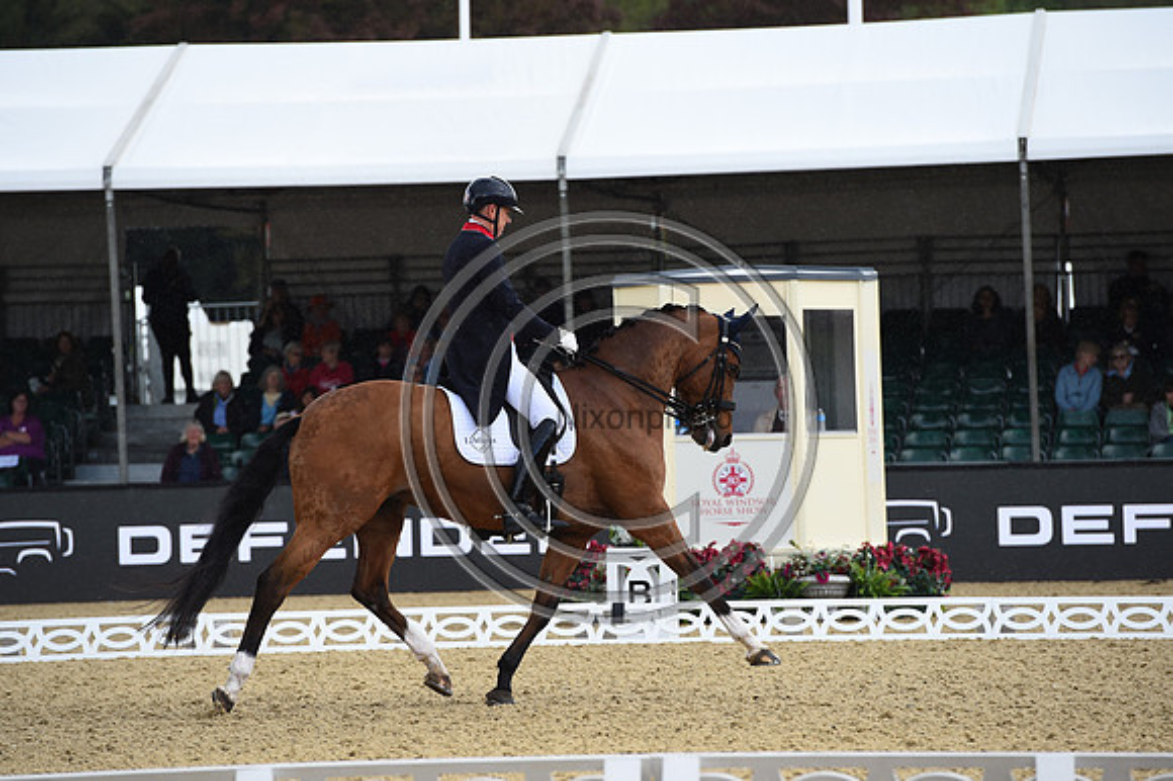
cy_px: 390
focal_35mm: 200
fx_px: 6513
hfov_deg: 10.3
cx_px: 586
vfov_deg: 6.9
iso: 640
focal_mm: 200
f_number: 5
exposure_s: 1/1250
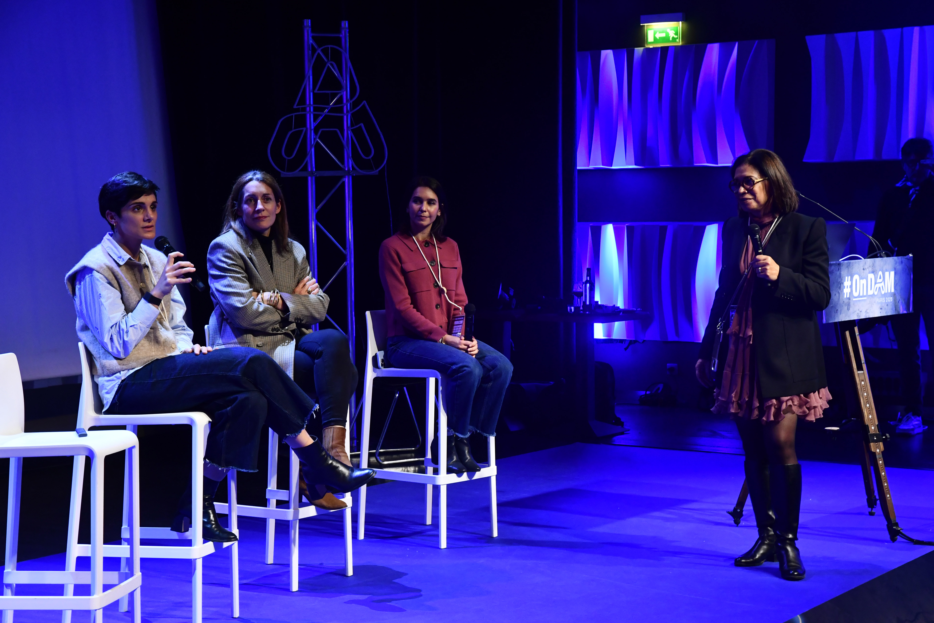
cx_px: 467
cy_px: 312
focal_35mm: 75
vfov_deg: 18.2
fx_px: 1946
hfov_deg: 27.0
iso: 1600
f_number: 6.3
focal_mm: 50
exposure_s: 1/80
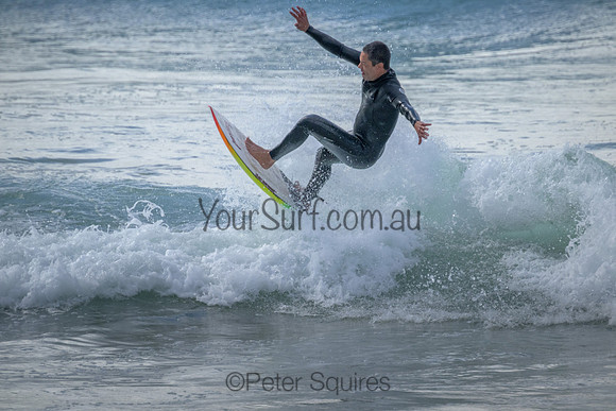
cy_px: 206
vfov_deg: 1.7
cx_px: 308
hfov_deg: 2.6
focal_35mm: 800
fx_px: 13691
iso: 3200
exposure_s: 1/1000
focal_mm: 800
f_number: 11
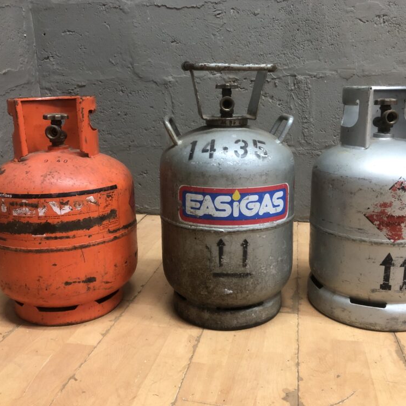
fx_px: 451
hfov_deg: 48.4
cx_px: 215
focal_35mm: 34
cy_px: 197
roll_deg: -0.1
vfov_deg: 48.4
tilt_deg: -12.6
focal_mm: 3.99
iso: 100
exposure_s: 1/13
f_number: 1.8
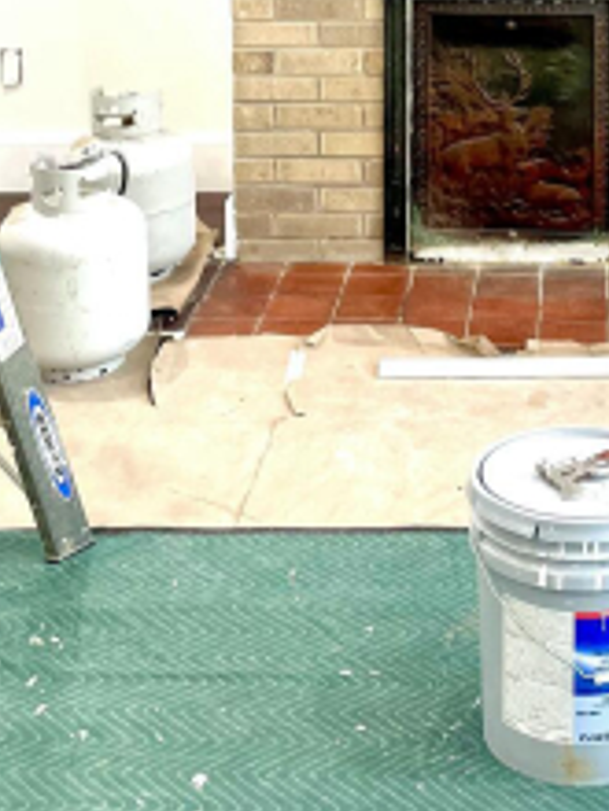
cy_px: -197
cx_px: 509
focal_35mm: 79
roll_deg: +0.3
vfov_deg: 22.5
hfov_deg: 18.4
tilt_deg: -6.0
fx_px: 1853
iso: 80
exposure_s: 1/60
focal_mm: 4.2
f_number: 1.6
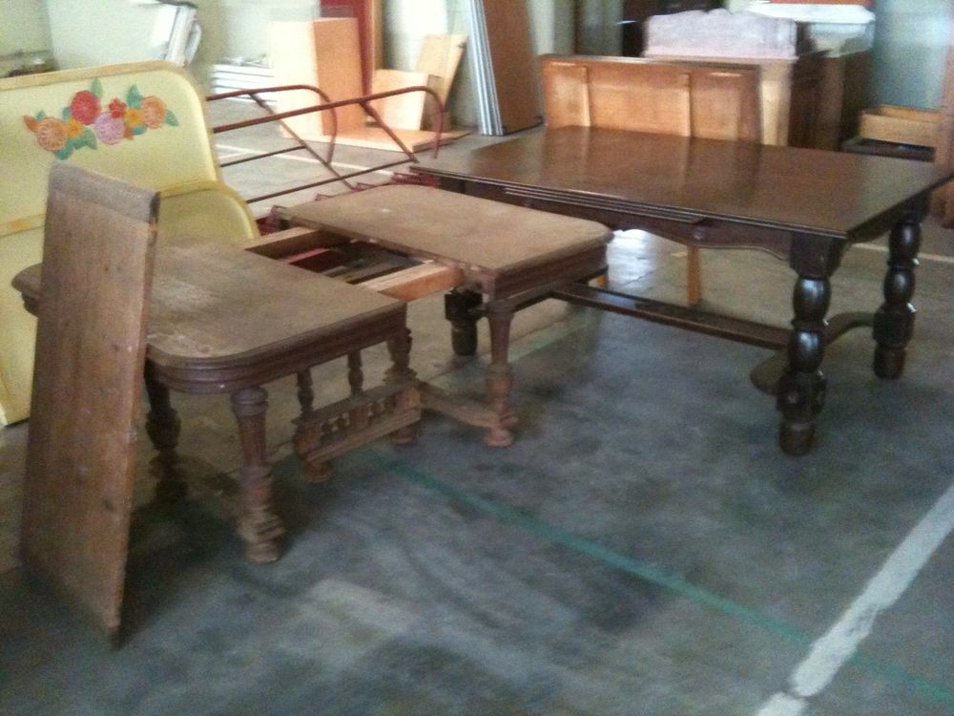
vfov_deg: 40.7
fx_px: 965
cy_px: 358
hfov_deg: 52.6
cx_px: 477
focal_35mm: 35
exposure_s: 1/15
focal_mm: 3.85
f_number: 2.8
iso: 640
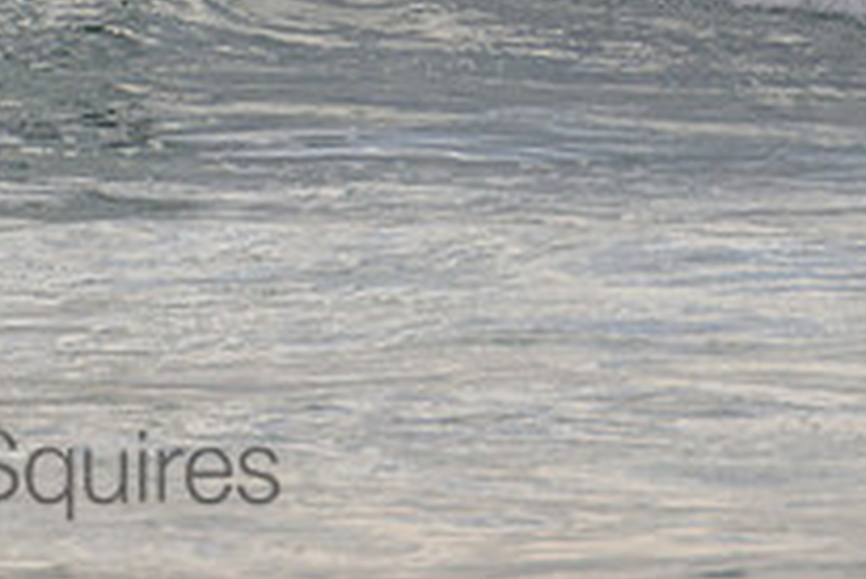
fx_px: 37504
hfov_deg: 1.3
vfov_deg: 0.9
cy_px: -533
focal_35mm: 1558
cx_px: -120
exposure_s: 1/2000
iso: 220
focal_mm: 400
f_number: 5.6
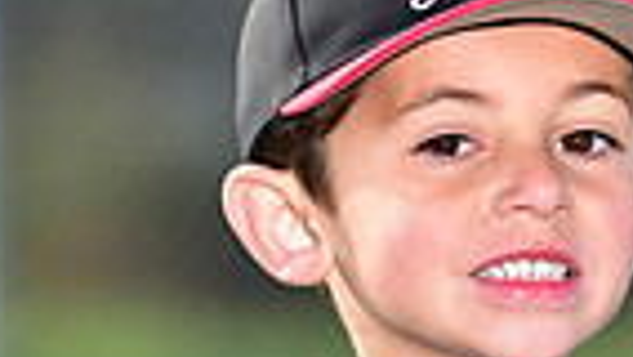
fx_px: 14407
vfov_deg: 1.4
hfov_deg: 2.5
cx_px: 510
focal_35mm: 858
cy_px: 536
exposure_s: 1/200
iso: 80
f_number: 4.5
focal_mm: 200
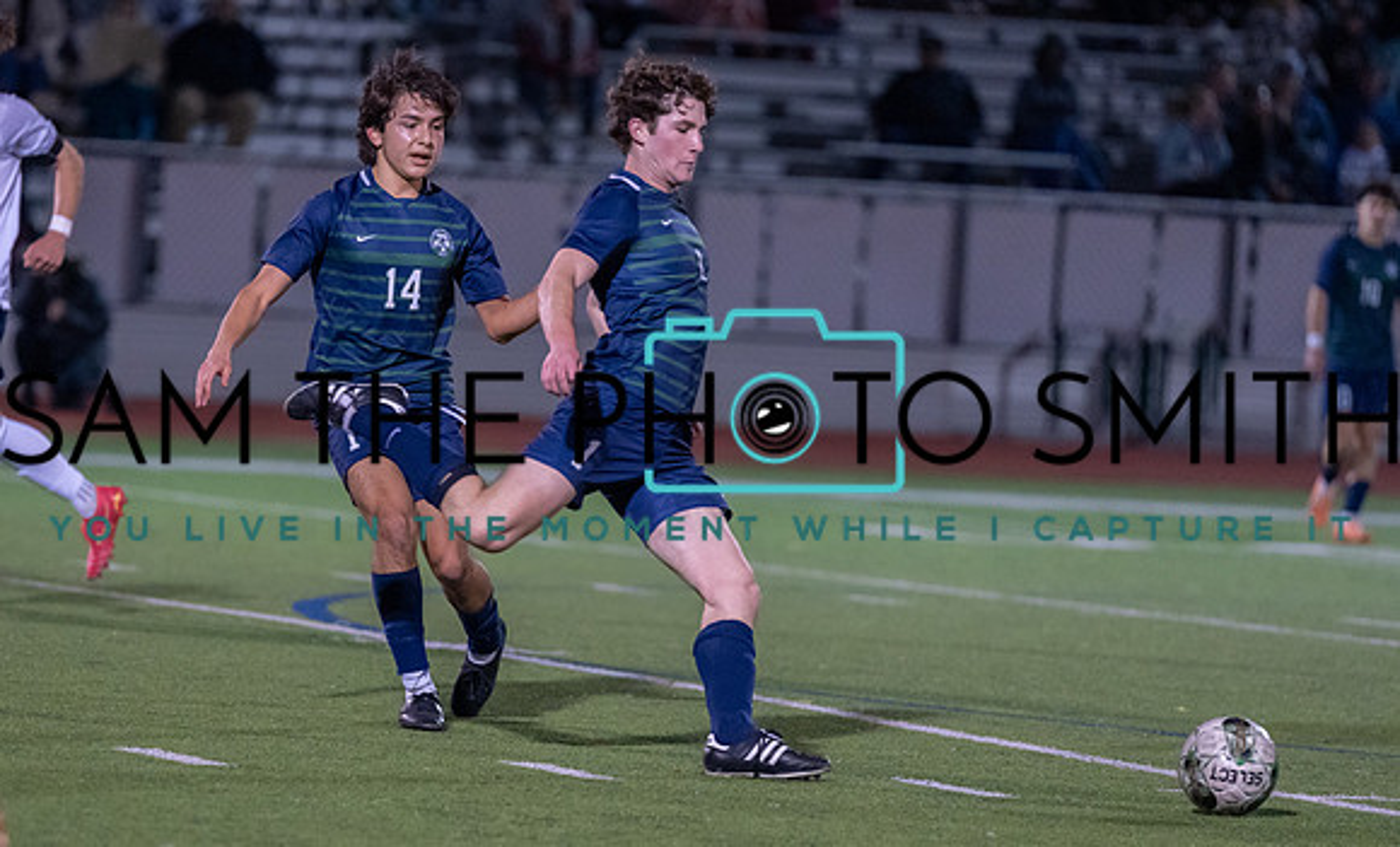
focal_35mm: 312
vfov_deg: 4.1
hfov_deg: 6.8
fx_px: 11788
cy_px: 525
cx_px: 480
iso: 3200
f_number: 2.8
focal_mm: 200
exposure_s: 1/1000
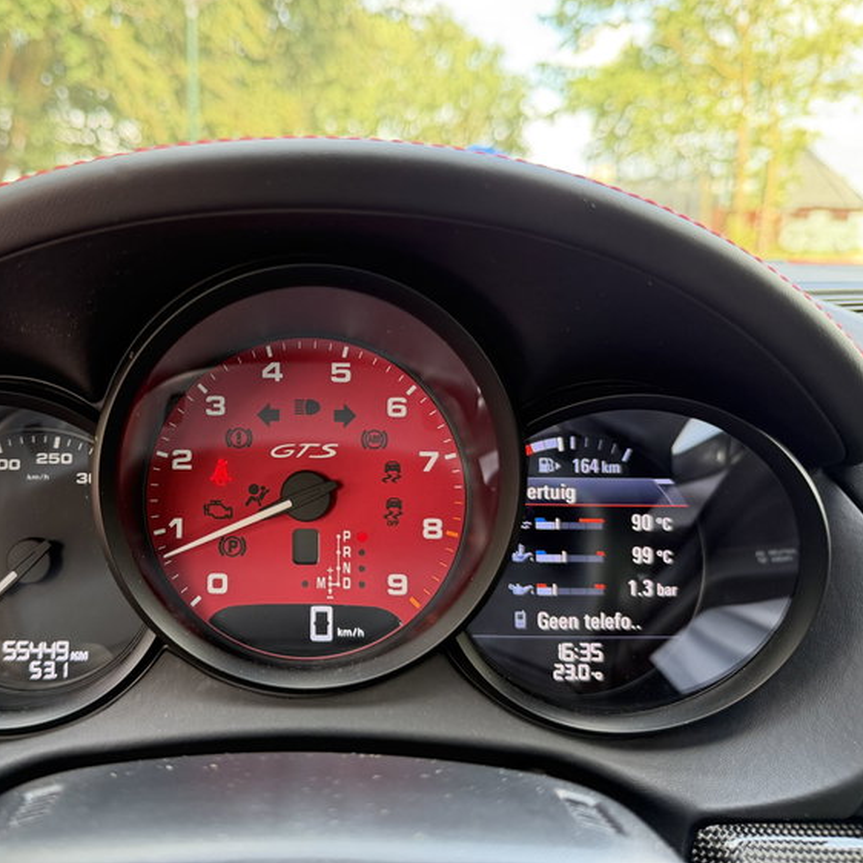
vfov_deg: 55.6
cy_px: 422
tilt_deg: -12.5
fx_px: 818
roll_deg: -1.3
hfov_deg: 54.7
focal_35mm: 29
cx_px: 301
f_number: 1.78
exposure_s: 1/69
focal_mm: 6.76
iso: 200
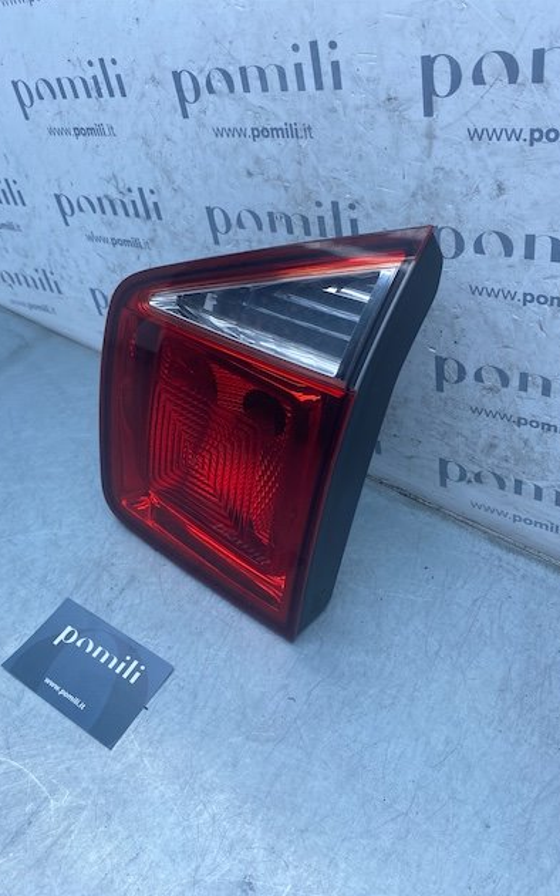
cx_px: 240
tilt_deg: -46.8
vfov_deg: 66.5
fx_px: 683
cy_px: 452
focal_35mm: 28
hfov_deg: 44.4
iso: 32
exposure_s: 1/799
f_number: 1.8
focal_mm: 4.25
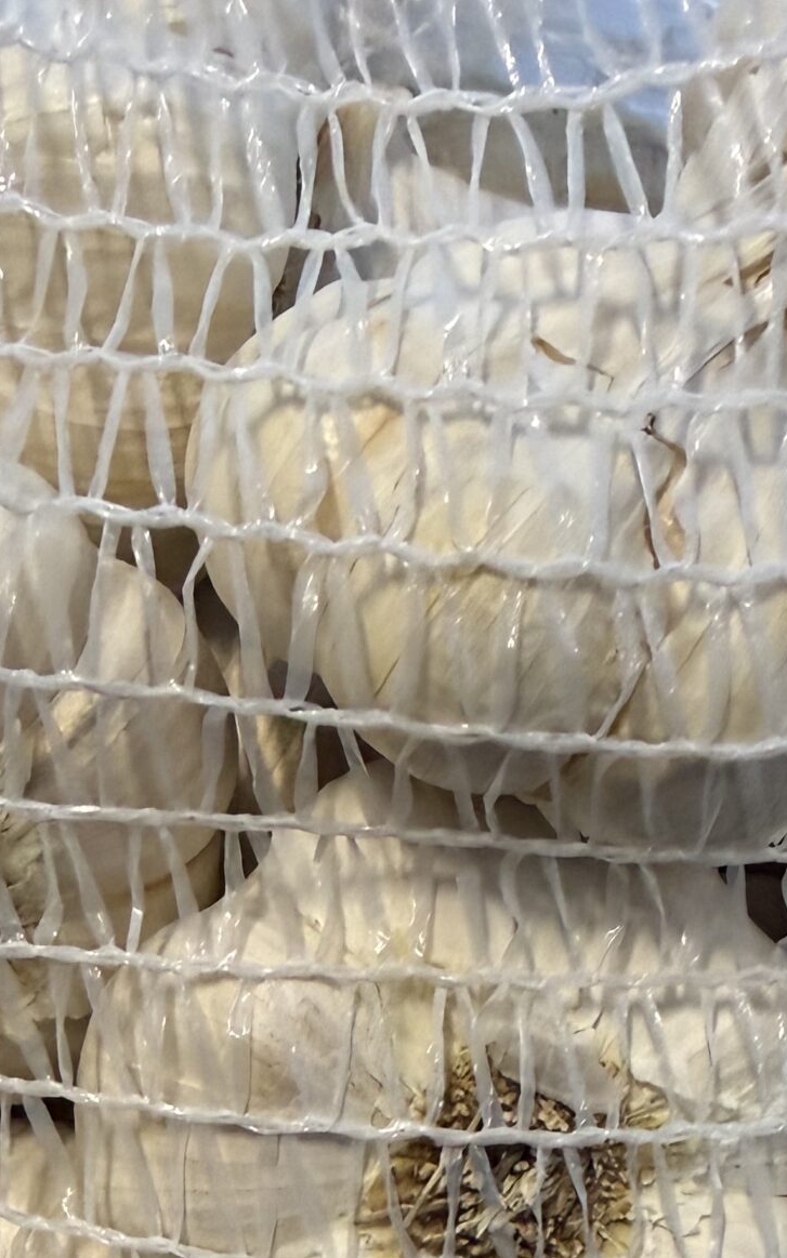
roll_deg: -0.2
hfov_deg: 23.0
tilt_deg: -27.5
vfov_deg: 33.9
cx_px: 252
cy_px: 1178
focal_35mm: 56
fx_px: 1922
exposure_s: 1/92
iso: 320
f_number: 2.2
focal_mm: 2.22
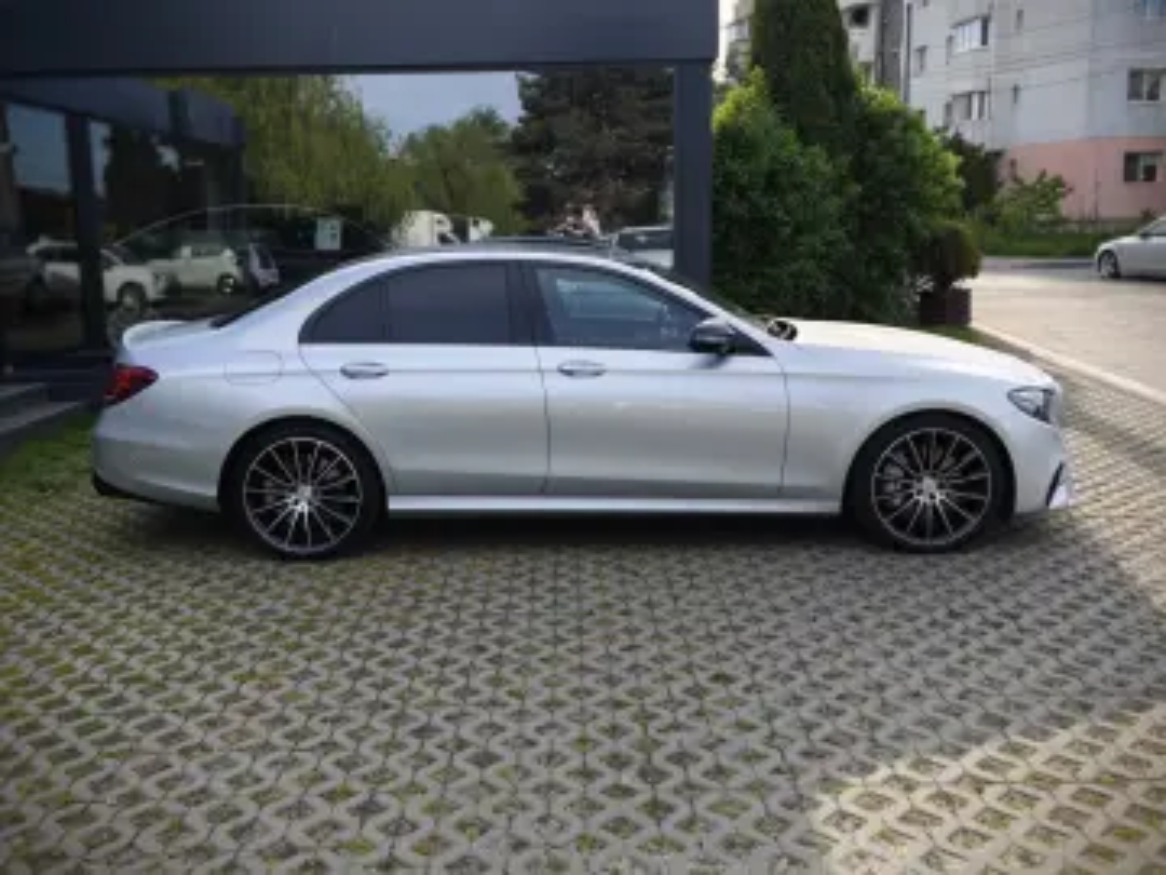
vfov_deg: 40.7
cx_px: 583
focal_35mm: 35
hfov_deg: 52.6
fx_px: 1179
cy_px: 438
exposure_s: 1/784
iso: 50
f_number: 1.4
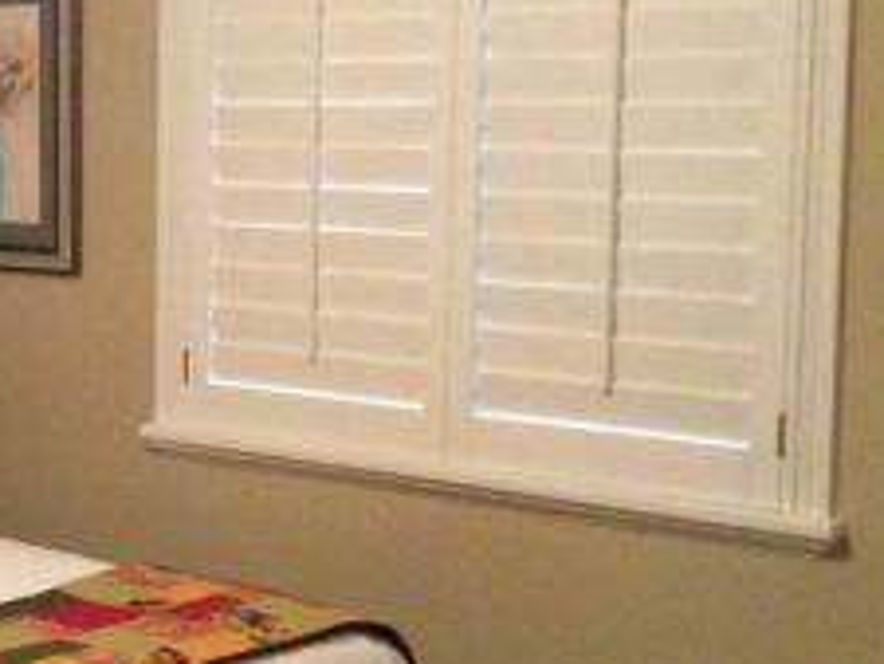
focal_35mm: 91
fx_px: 2325
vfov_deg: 16.3
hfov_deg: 20.1
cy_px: 342
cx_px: -200
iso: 250
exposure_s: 1/17
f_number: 2.4
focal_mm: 3.3
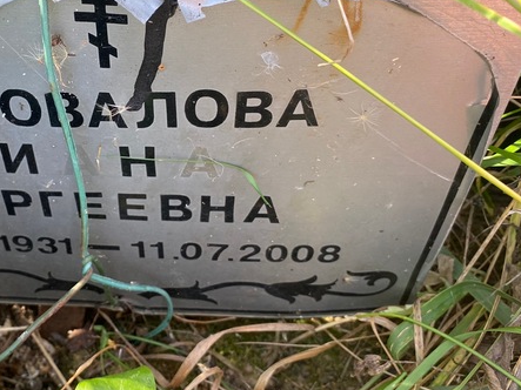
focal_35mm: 47
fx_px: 707
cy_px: 134
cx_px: 111
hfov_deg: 39.0
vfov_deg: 30.7
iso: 40
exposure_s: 1/122
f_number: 1.8
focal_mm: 4.25
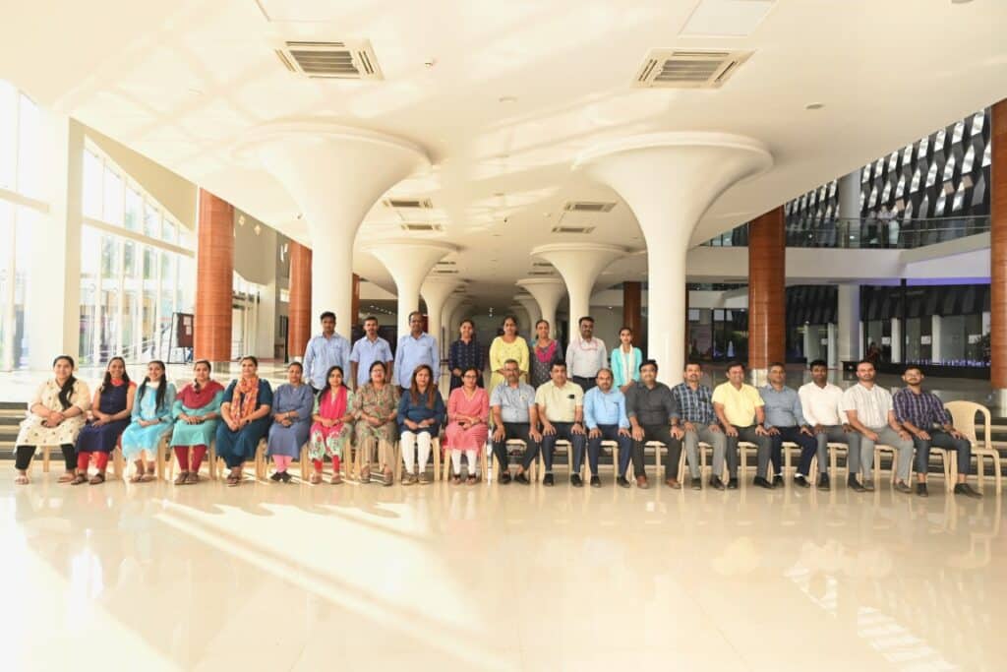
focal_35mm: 24
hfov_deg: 73.7
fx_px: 671
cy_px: 336
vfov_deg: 53.1
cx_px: 504
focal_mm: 24
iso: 640
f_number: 5.6
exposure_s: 1/200
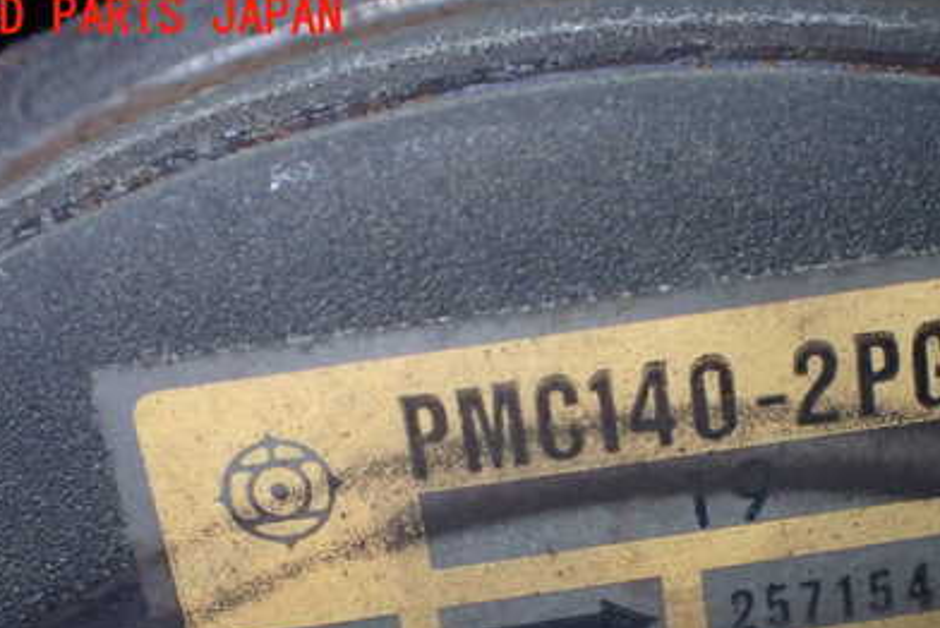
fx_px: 1829
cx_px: 626
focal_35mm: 70
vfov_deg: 19.2
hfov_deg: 28.6
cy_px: 527
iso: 640
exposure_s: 1/160
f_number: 2.9
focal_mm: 7.84
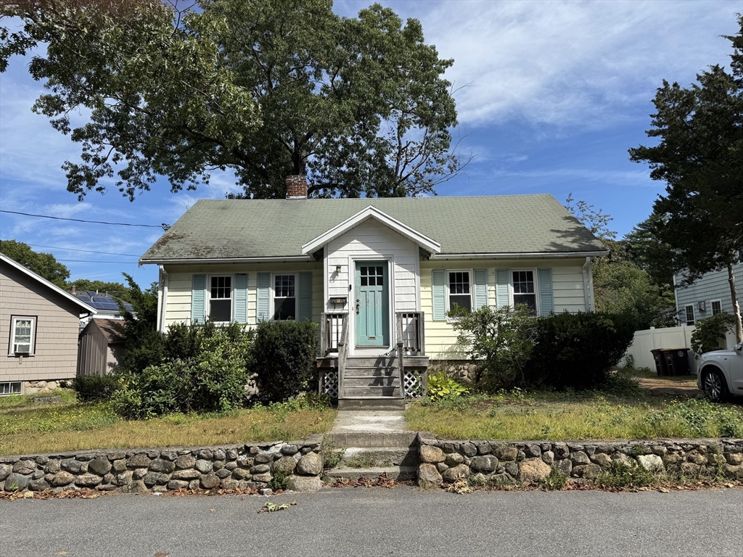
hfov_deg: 71.6
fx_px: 515
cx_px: 372
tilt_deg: +7.9
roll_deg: +0.5
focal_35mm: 24
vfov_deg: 56.8
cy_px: 278
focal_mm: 6.76
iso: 80
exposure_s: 1/4608
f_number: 1.78
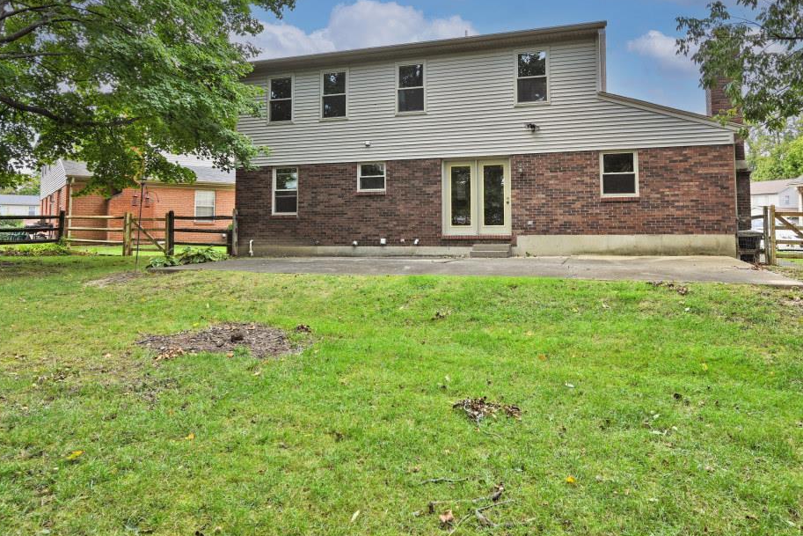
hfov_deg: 73.9
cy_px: 192
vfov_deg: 52.7
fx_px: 531
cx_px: 449
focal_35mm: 24
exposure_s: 1/250
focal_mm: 14.5
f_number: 5.6
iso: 160
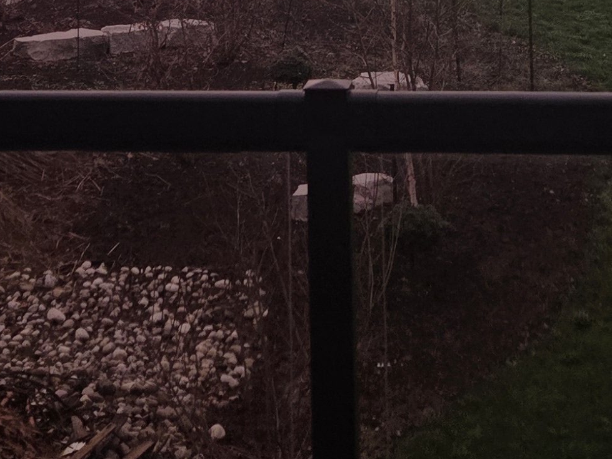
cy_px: -392
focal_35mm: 94
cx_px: 332
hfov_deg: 20.9
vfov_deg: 13.8
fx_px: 1662
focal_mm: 5.4
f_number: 1.8
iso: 200
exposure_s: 1/120
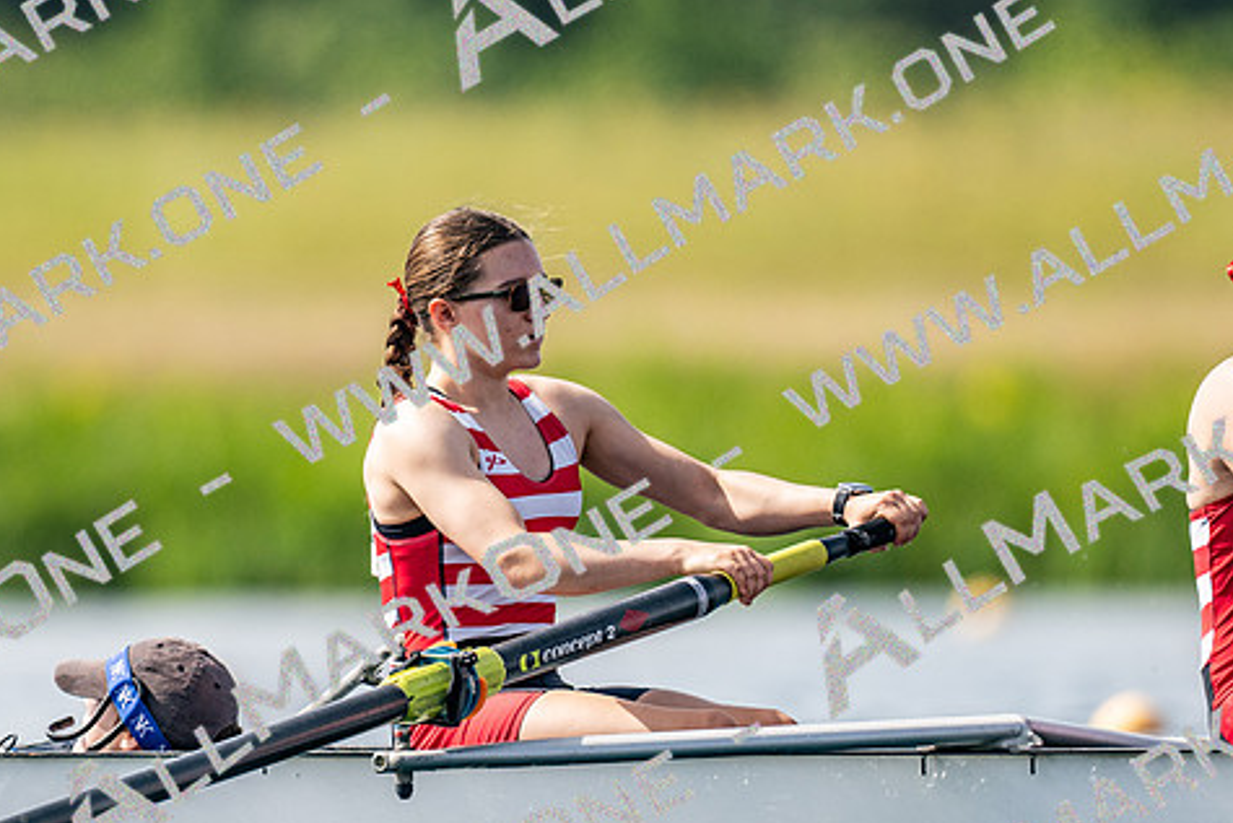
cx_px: 594
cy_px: 471
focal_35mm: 1100
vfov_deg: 1.3
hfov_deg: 1.9
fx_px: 37684
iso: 200
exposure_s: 1/2500
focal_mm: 600
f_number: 4
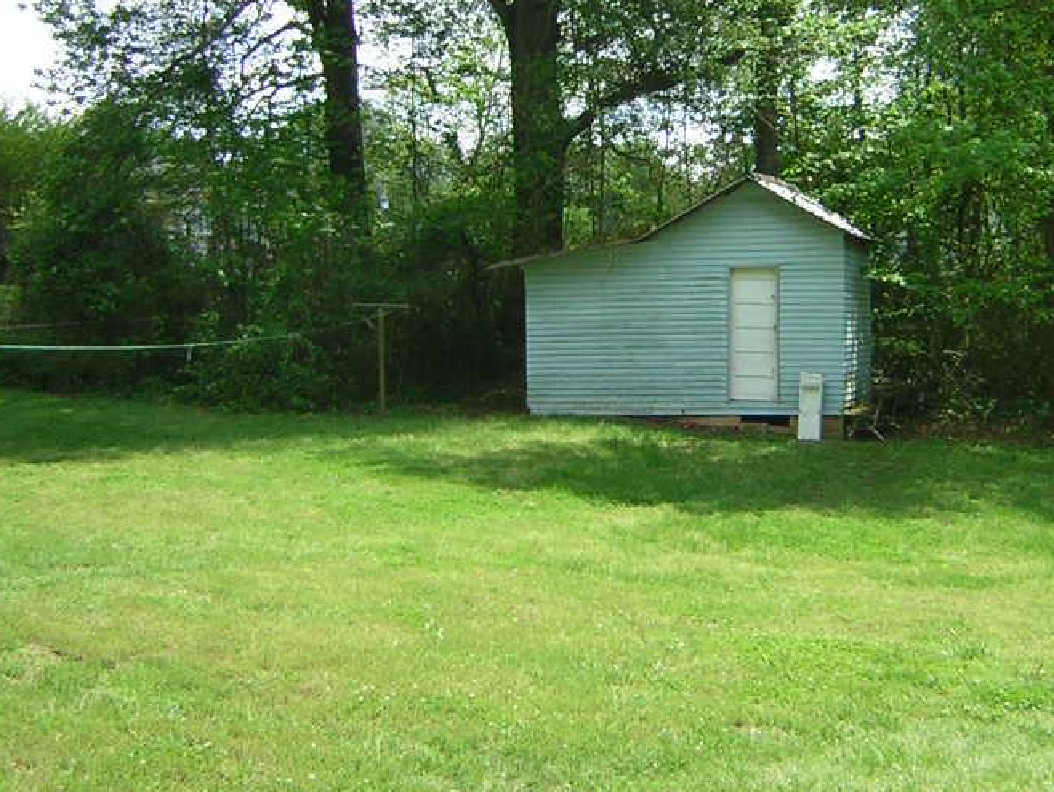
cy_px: 244
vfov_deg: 25.9
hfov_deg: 33.8
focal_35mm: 56
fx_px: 1706
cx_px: 748
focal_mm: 4.7
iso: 50
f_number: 2.6
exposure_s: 1/407
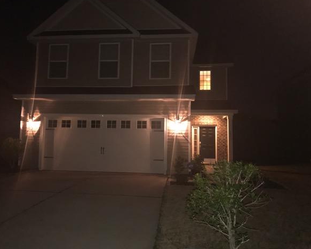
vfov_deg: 48.5
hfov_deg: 58.7
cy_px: 121
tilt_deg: +6.0
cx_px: 141
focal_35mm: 30
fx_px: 276
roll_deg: -1.0
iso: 200
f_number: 1.8
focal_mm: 3.99
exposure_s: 1/16
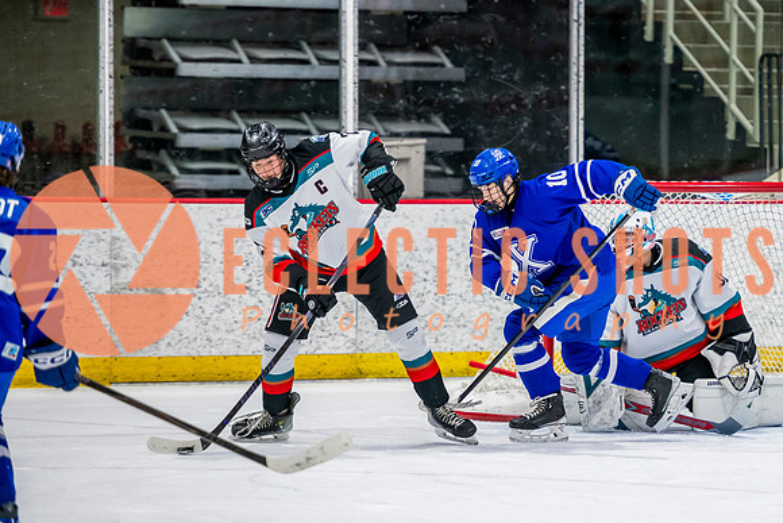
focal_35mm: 258
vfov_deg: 5.3
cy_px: 282
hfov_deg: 8.0
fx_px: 5603
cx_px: 630
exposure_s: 1/800
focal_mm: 160
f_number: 3.2
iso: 1600
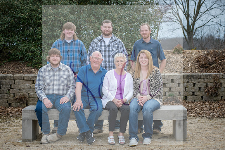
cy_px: 75
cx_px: 112
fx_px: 500
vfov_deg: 17.1
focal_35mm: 80
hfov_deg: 25.4
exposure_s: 1/640
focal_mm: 80
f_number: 6.3
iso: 400
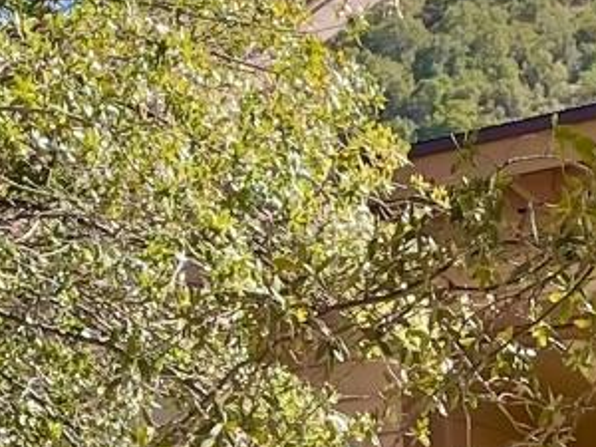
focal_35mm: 175
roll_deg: +2.1
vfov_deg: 8.0
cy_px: 962
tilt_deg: -0.3
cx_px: 306
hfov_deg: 11.3
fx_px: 3013
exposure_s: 1/1092
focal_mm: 4.2
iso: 32
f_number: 1.6
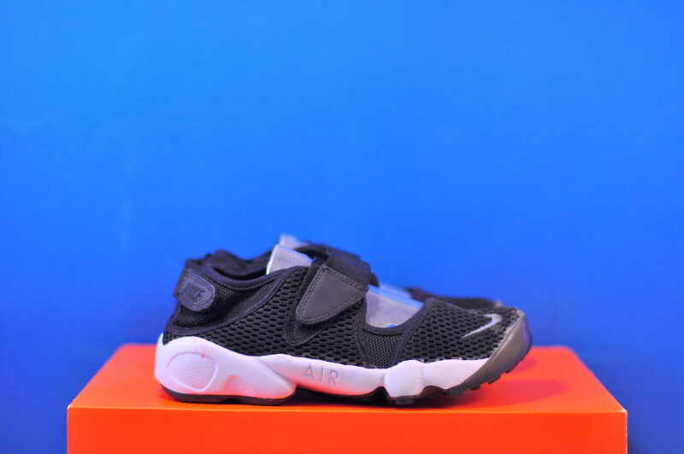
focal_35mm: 75
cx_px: 342
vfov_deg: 18.1
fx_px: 1423
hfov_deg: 27.0
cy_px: 227
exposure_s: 1/320
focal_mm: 50
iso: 250
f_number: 2
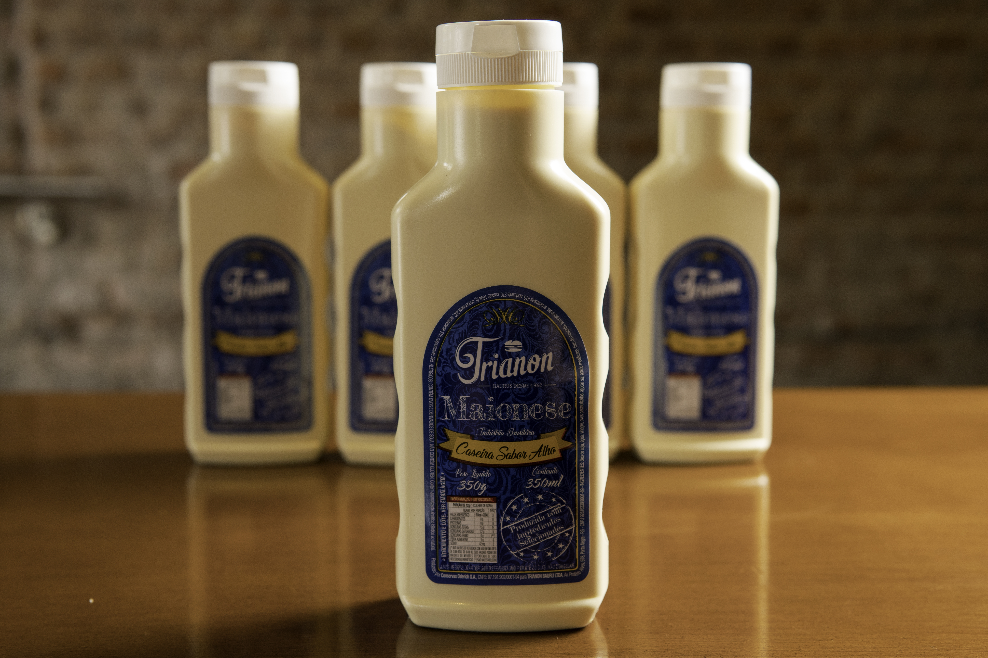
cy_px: 329
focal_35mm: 45
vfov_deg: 29.9
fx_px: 1235
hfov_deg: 43.6
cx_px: 494
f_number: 4
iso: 640
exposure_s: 1/100
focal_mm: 30
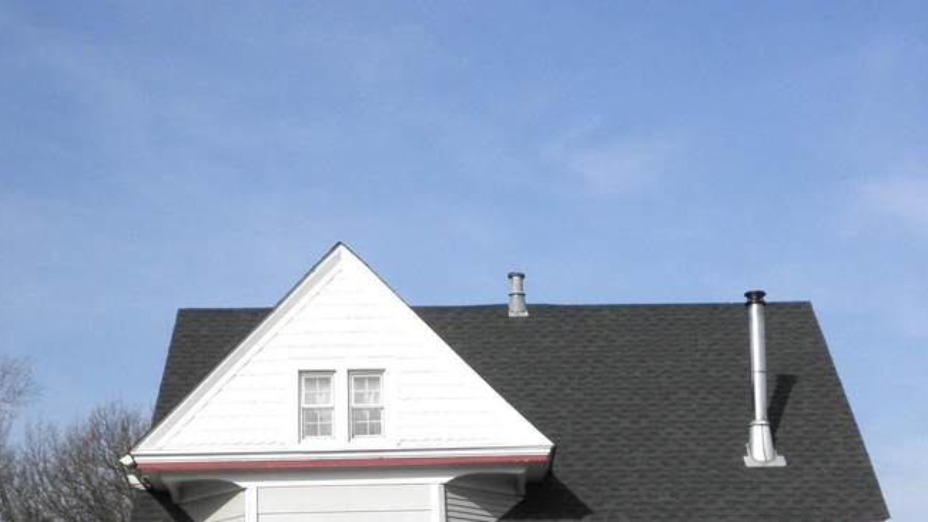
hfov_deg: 28.2
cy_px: 582
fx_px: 1845
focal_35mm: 75
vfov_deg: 15.6
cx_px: 562
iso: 64
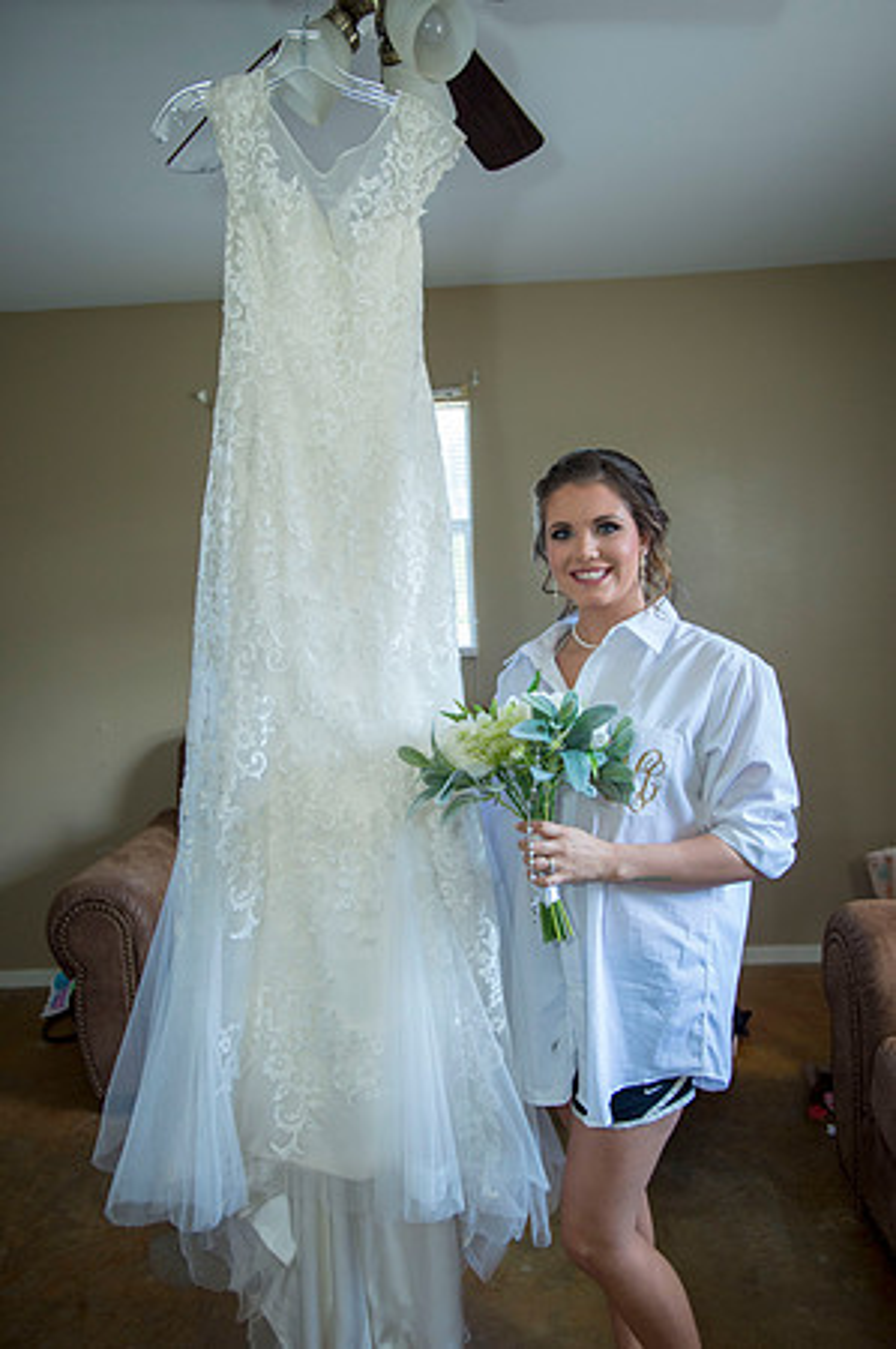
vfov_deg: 71.6
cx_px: 448
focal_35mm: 25
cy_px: 674
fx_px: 935
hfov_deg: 51.2
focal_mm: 25
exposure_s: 1/200
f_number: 3.2
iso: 1250
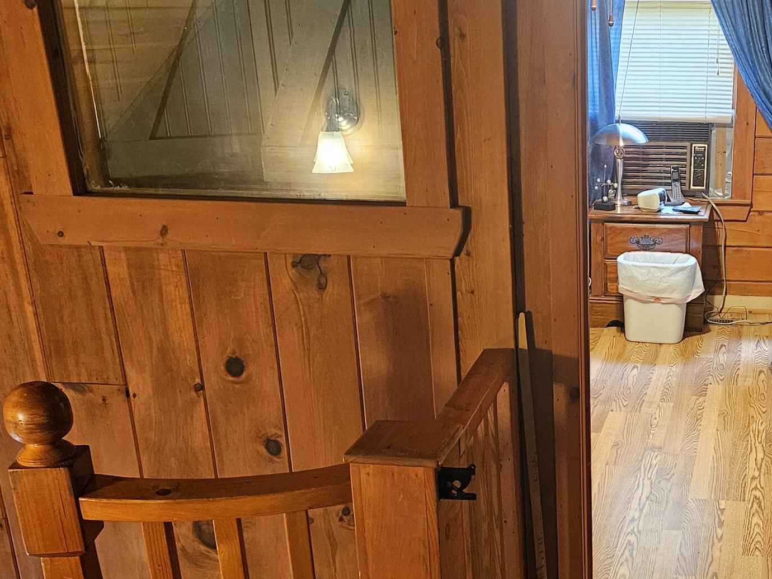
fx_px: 1115
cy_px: 423
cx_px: 608
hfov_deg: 37.0
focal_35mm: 50
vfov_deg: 28.7
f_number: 1.8
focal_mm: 5.4
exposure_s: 1/40
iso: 500
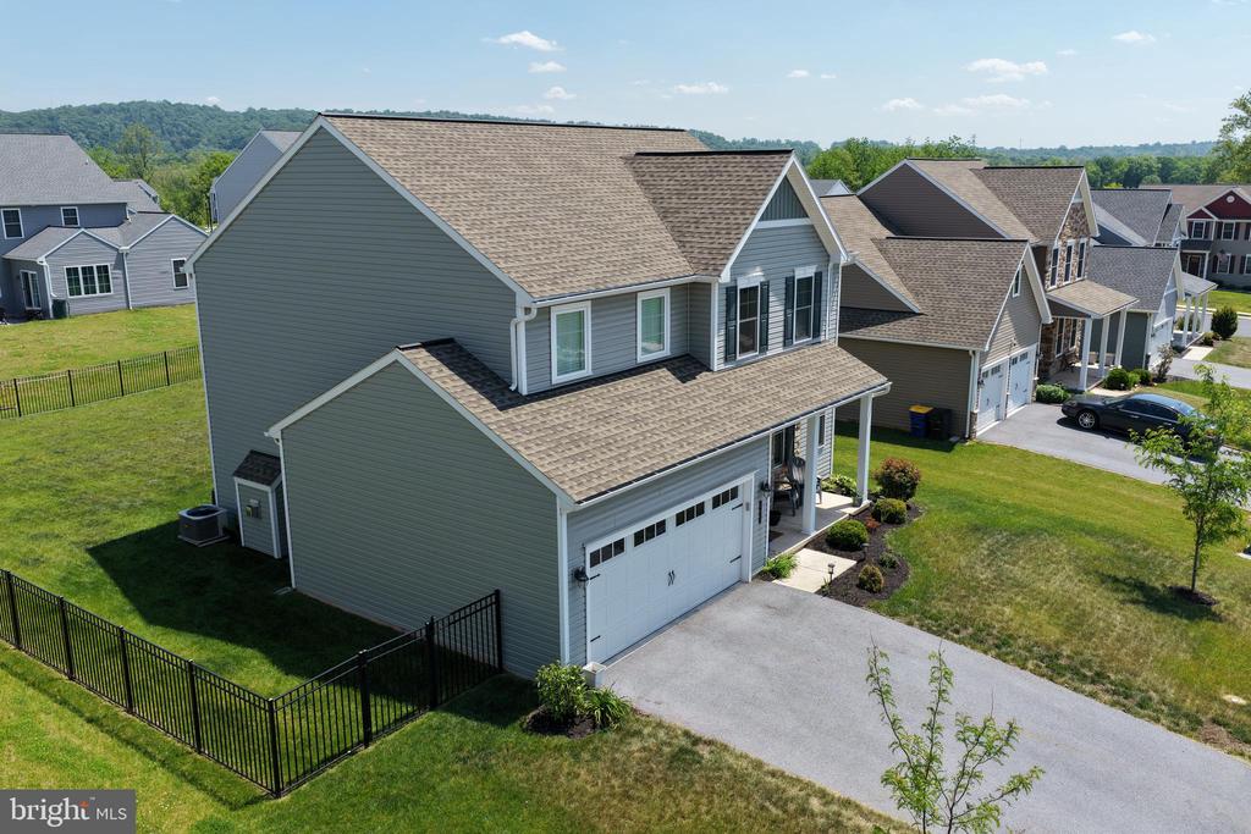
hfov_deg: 65.5
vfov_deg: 46.4
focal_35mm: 28
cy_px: 417
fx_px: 973
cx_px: 626
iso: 250
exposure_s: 1/2000
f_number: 2.8
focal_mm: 14.45
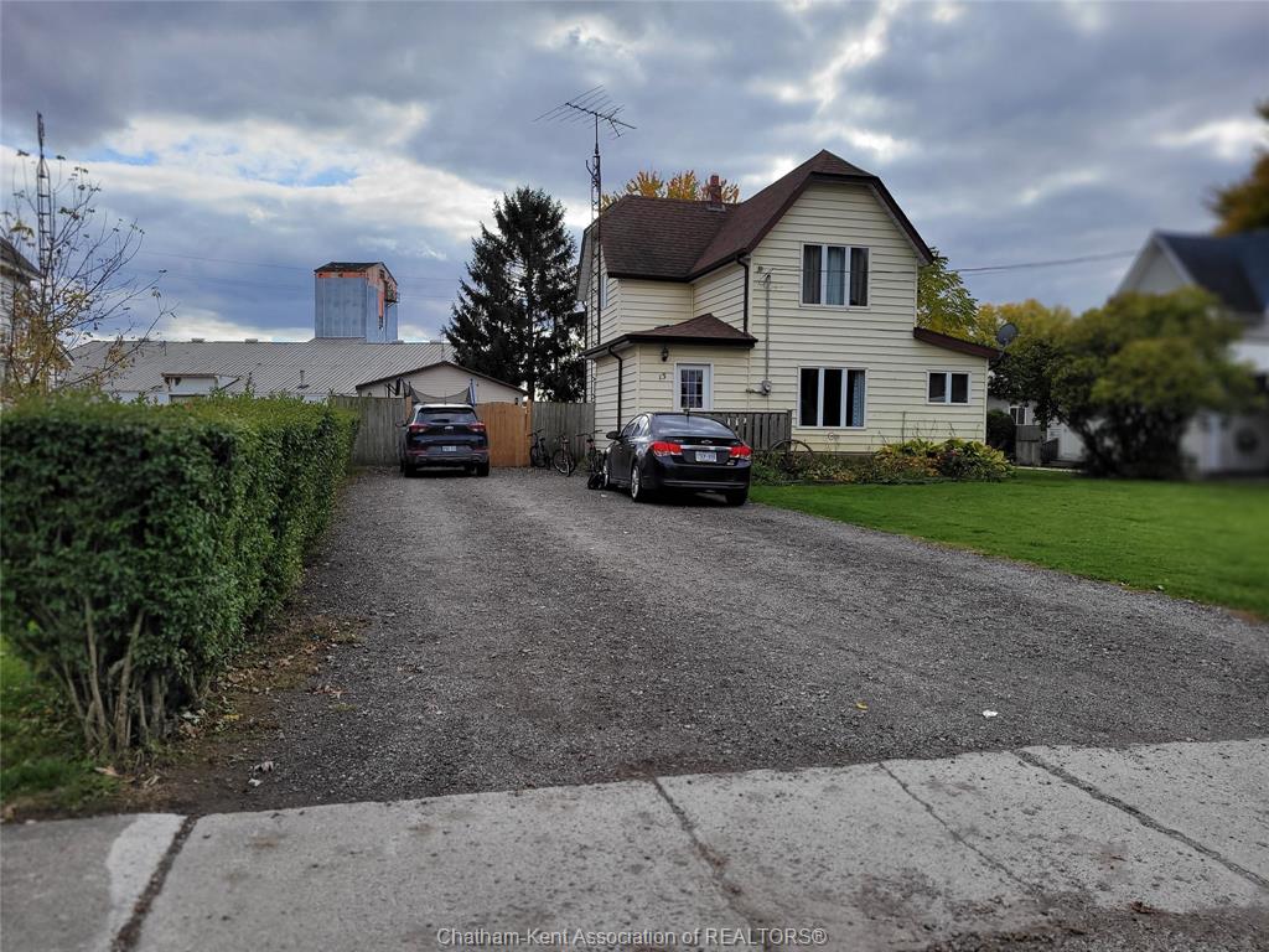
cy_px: 476
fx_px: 953
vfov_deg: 53.1
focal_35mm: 26
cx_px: 634
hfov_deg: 67.3
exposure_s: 1/1614
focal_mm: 5.4
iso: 40
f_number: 1.8
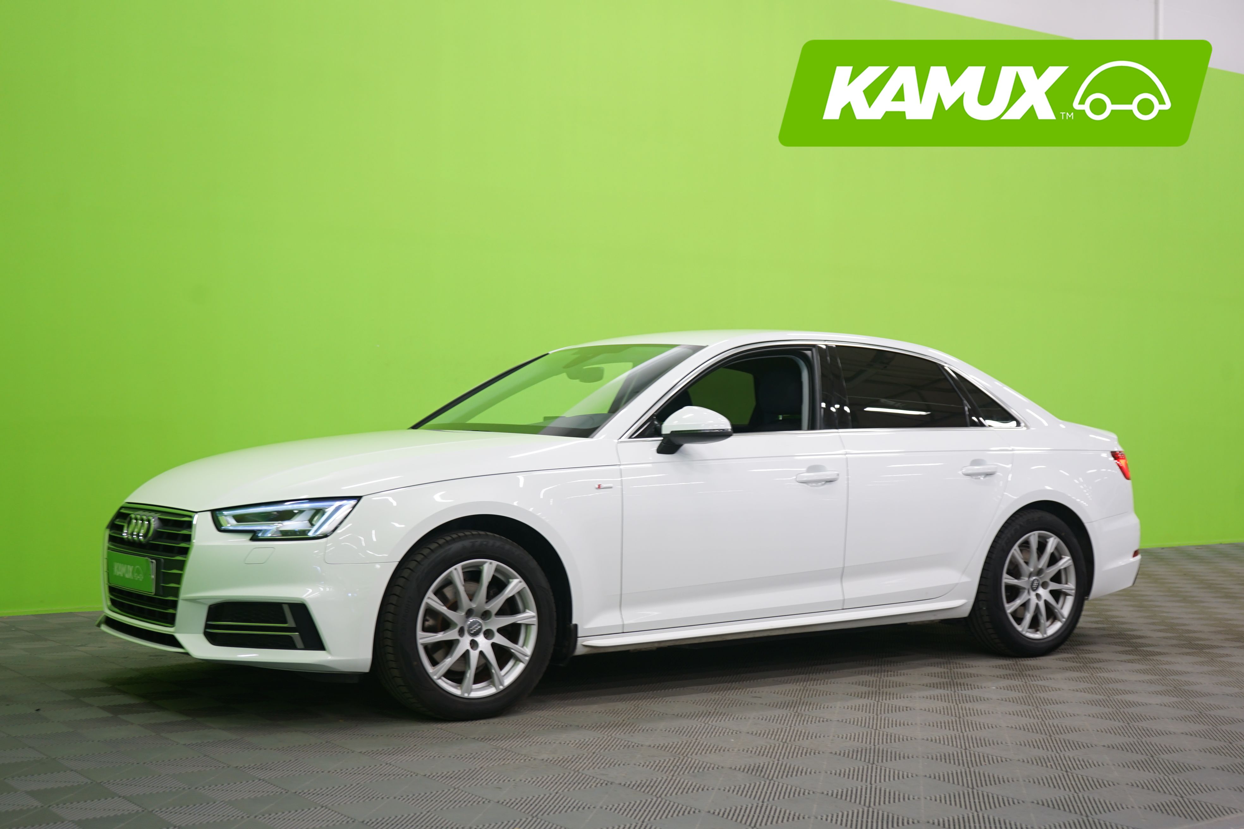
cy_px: 414
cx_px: 622
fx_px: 1624
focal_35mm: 47
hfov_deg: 41.9
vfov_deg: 28.6
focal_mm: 47
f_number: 5
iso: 400
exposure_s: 1/8
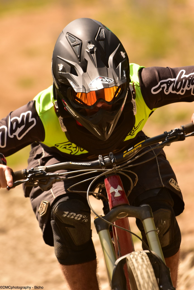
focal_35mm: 435
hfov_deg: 3.2
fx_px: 3516
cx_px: 97
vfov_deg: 4.7
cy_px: 145
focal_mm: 290
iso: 200
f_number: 5.6
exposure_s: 1/640
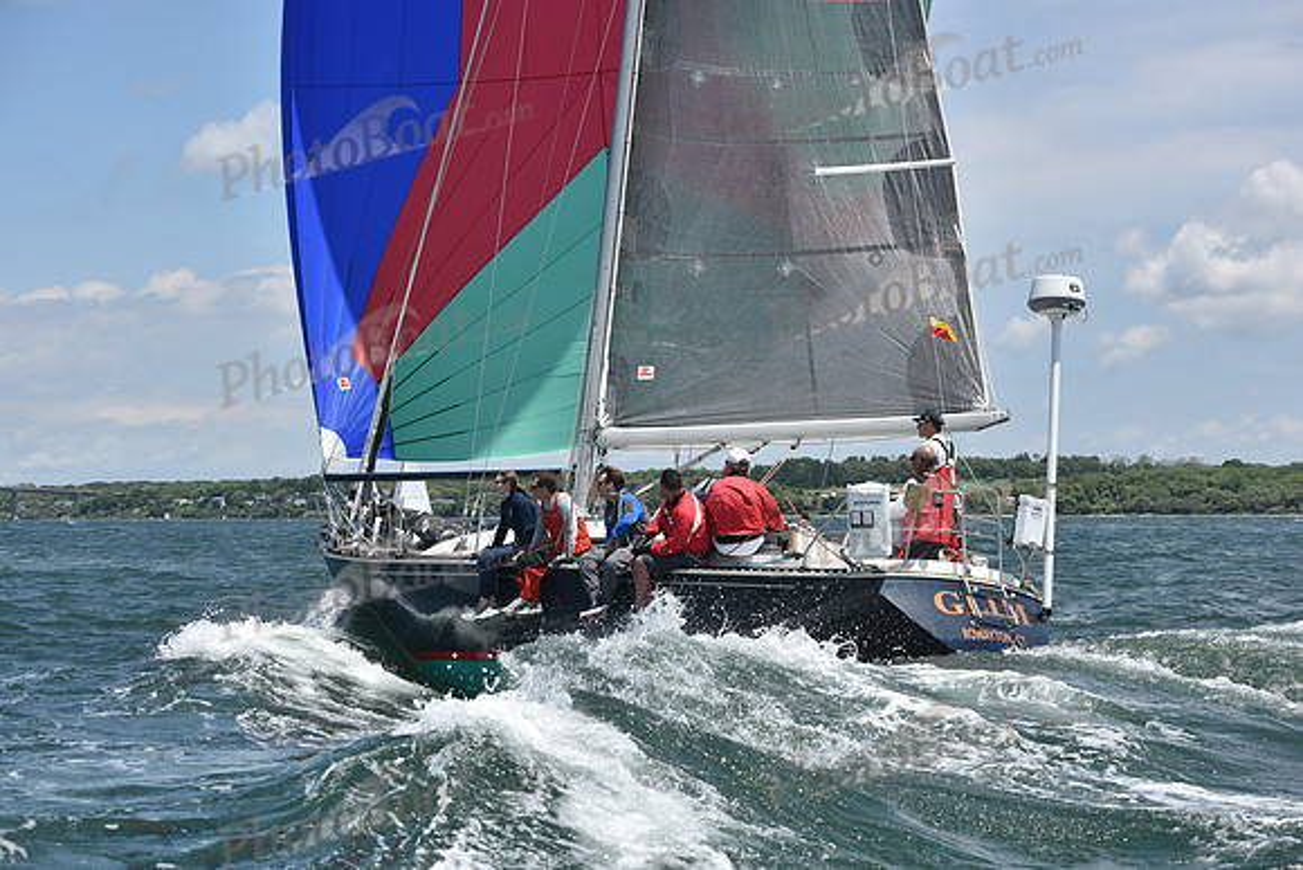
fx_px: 2534
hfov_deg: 28.8
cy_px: 435
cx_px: 652
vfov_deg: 19.5
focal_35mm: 70
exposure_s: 1/1250
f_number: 7.1
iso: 250
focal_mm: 70
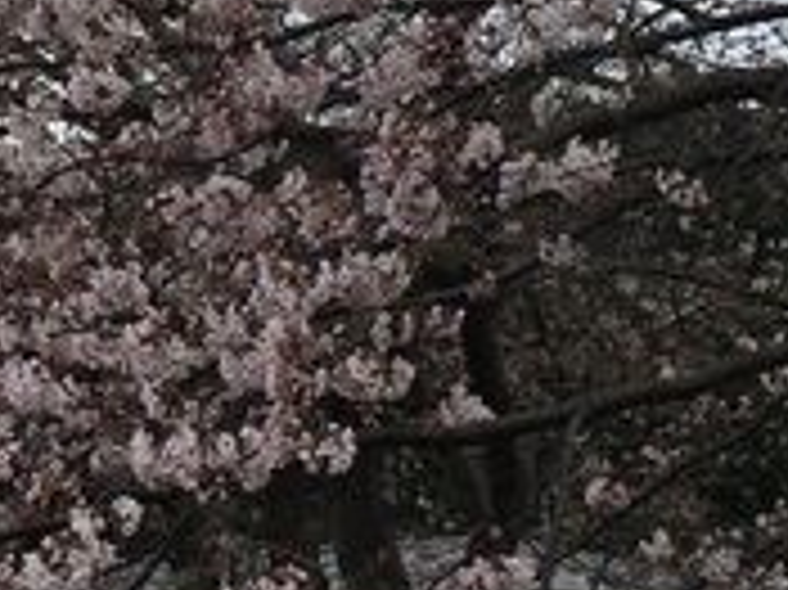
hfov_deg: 14.3
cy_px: 7
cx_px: -74
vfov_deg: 10.9
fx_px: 3071
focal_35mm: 135
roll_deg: -2.2
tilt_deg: +14.4
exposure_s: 1/2083
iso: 32
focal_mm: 4.15
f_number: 2.2
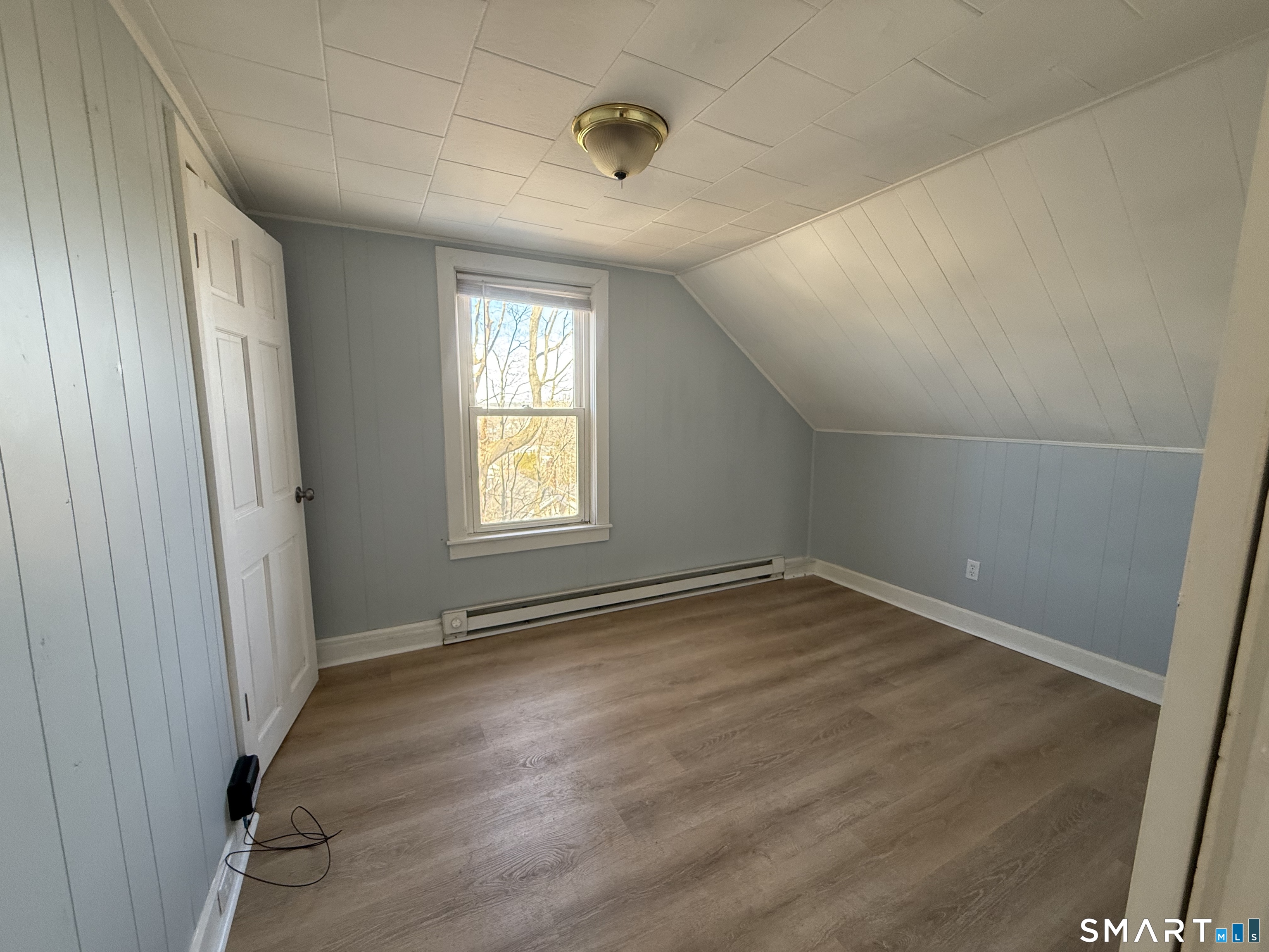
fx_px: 513
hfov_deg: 102.1
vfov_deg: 85.7
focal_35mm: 14
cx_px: 634
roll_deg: -0.3
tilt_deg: -7.1
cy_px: 476
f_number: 2.2
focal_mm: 2.22
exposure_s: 1/99
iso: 160
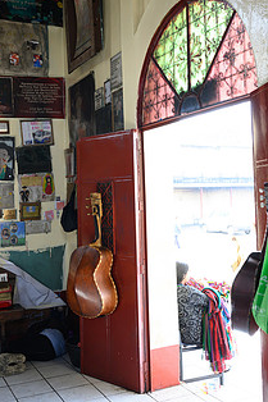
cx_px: 132
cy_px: 188
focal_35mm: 43
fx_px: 481
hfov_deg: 31.2
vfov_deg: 45.4
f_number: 4
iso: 500
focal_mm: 30
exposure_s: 1/80
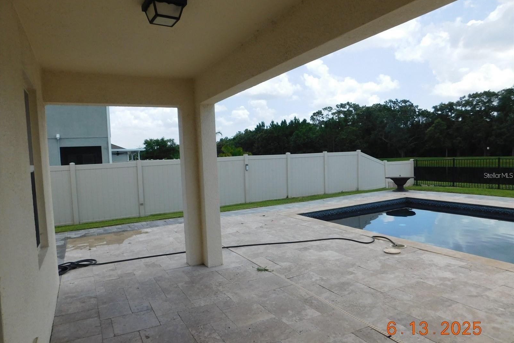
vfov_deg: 53.1
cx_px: 257
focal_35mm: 24
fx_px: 343
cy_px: 175
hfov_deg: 73.7
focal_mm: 4
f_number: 6
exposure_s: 1/400
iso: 125
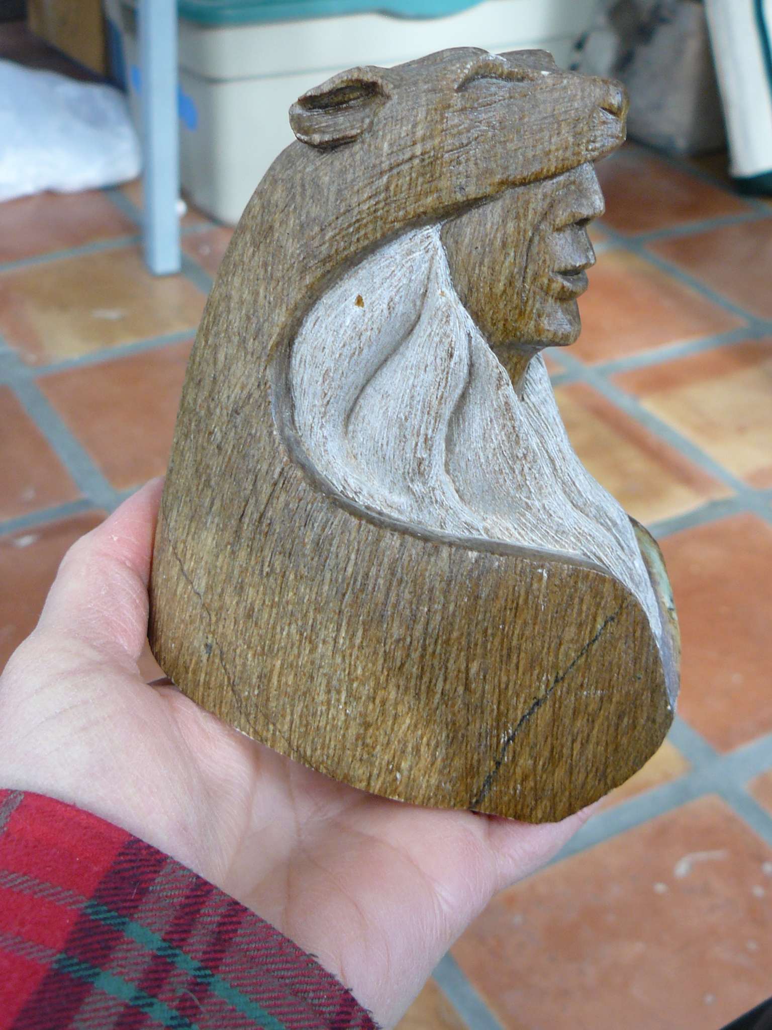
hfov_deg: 31.5
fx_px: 1368
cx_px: 386
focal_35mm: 46
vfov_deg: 41.2
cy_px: 515
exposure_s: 1/50
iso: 100
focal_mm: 6
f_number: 2.8
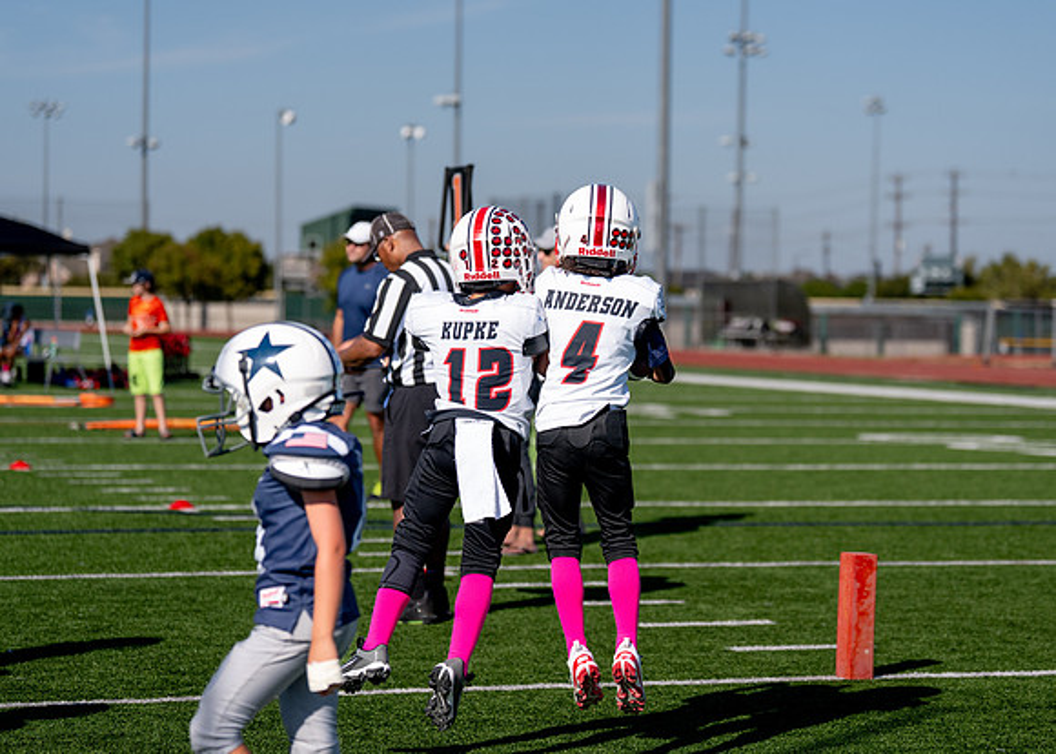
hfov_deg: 18.3
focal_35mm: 109
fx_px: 3282
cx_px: 594
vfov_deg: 13.1
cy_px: 387
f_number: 2.8
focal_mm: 98
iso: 320
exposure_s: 1/6400
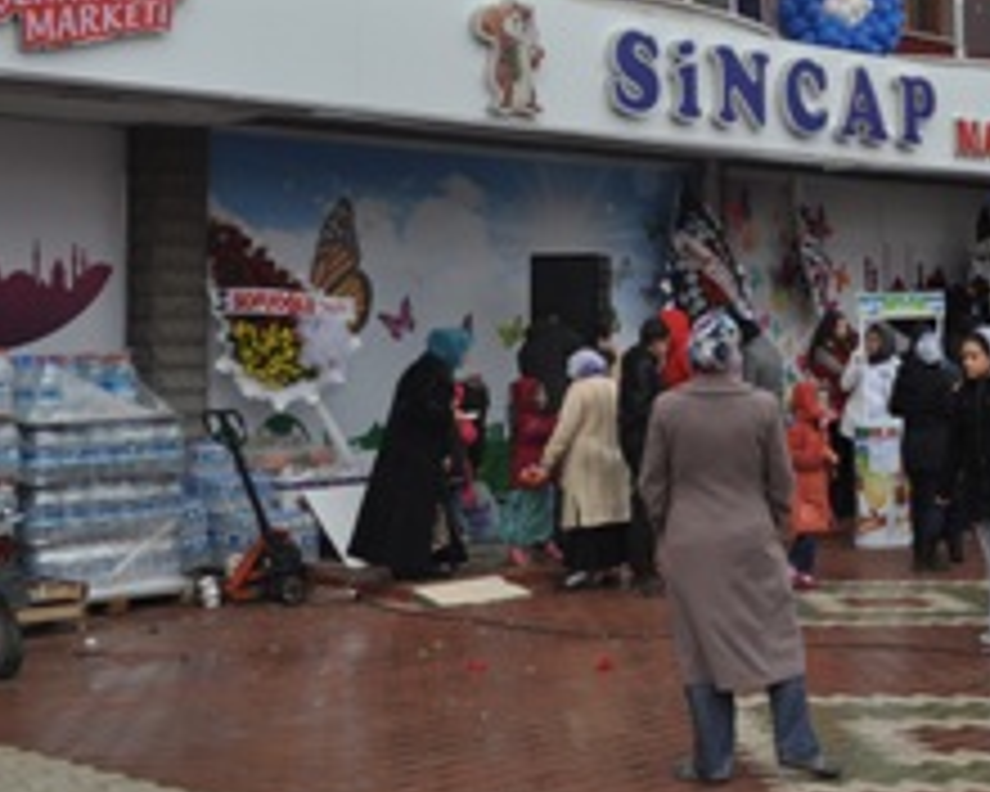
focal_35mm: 63
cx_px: 932
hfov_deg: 28.6
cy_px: 153
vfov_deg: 23.8
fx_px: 1846
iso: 400
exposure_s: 1/125
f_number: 5.6
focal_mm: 22
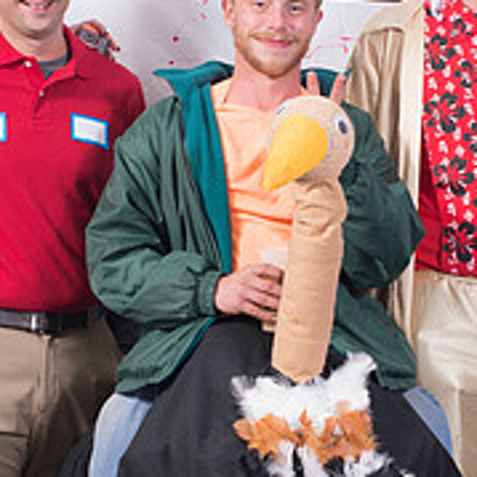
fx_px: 2323
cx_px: 303
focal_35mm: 149
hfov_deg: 11.7
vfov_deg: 11.7
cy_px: 314
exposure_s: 1/100
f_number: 9
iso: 500
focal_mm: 50
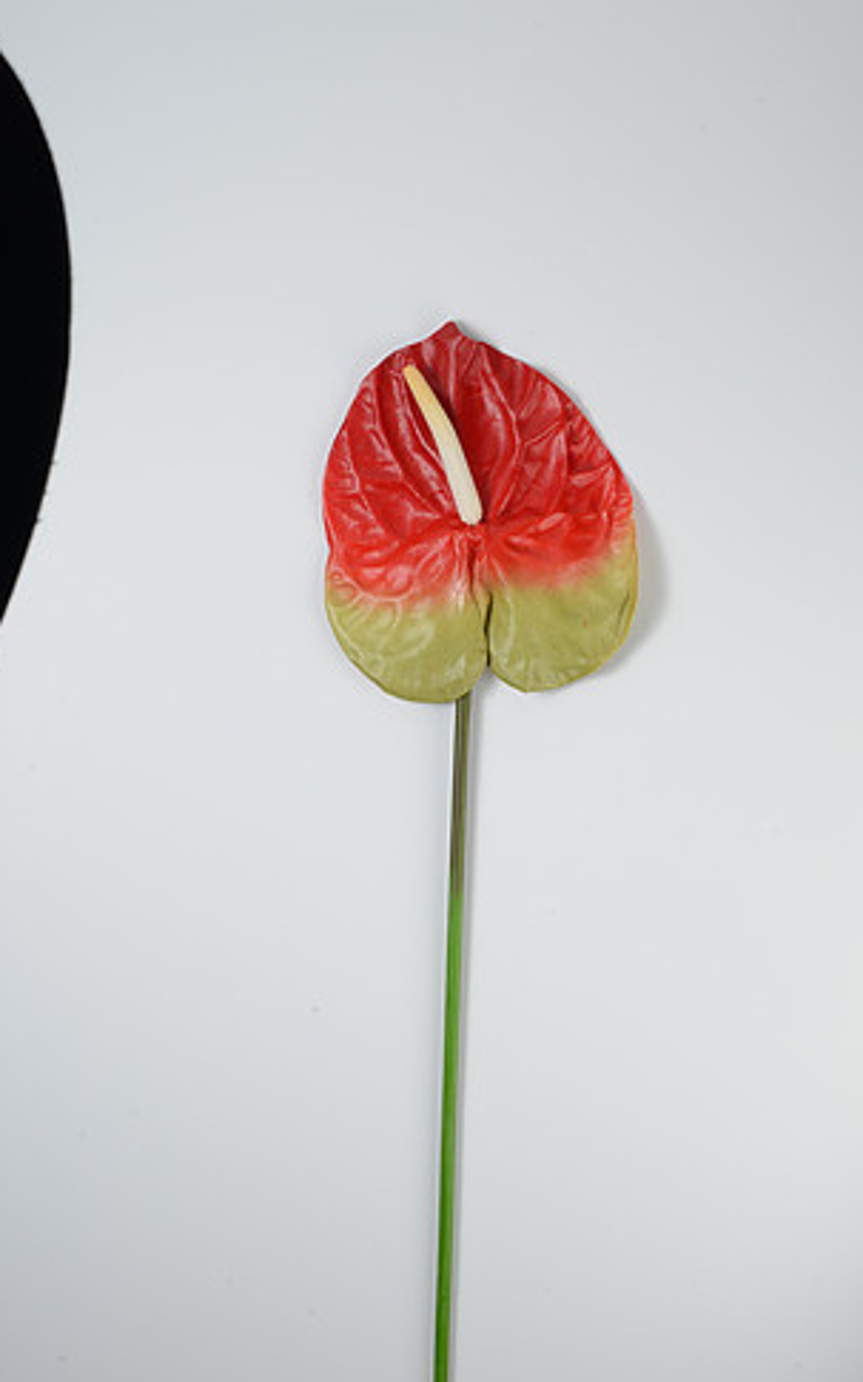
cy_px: 678
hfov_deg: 21.3
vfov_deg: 33.5
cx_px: 469
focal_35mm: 61
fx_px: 2296
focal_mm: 50
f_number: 16
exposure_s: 1/250
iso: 125
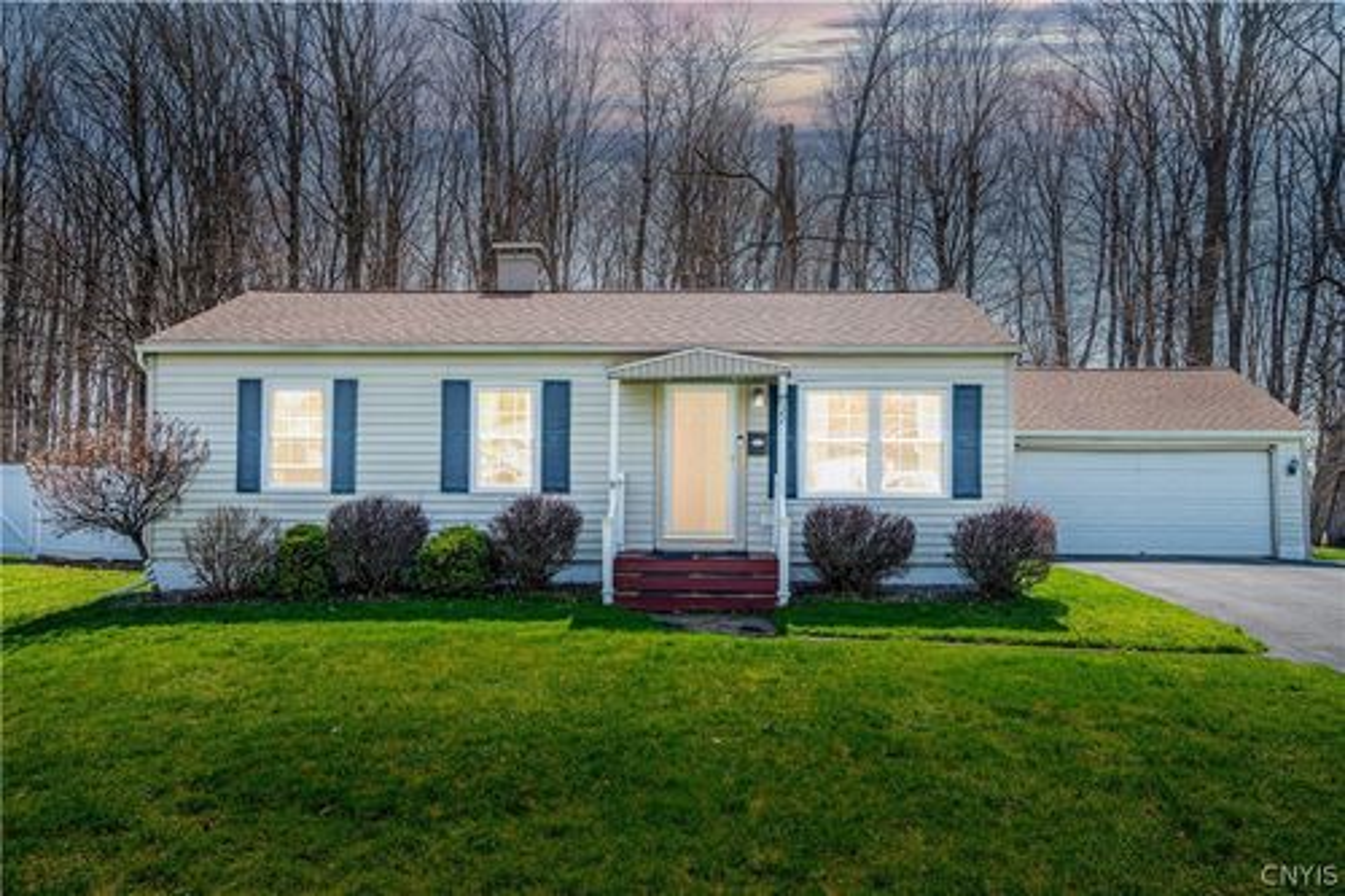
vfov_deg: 39.9
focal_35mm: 33
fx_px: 1232
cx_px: 672
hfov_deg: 57.2
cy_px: 448
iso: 500
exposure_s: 1/640
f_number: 8
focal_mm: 33
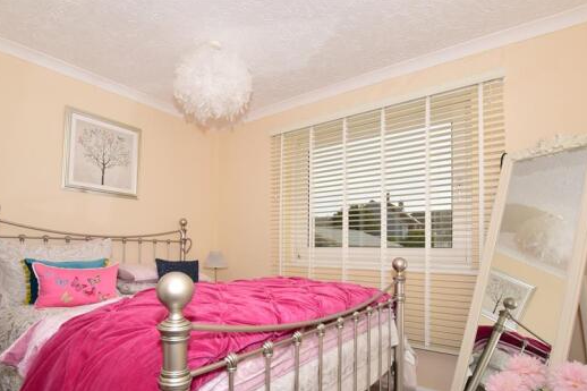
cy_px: 242
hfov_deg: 86.5
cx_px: 255
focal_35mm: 19
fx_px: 310
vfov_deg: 63.7
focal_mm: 10
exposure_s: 1/200
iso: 400
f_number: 9
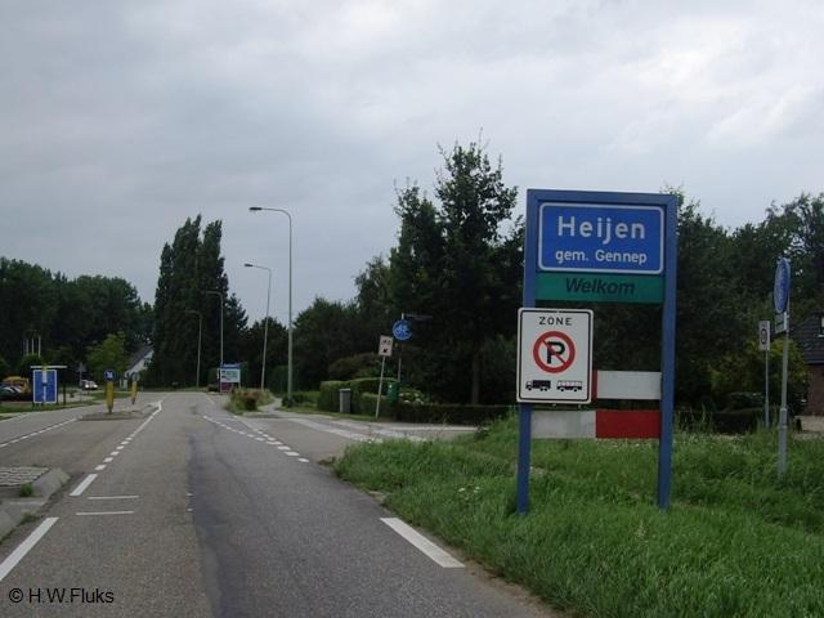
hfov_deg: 49.0
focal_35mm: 38
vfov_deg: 37.7
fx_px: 905
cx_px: 412
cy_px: 309
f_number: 2.8
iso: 64
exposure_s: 1/320
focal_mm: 7.9
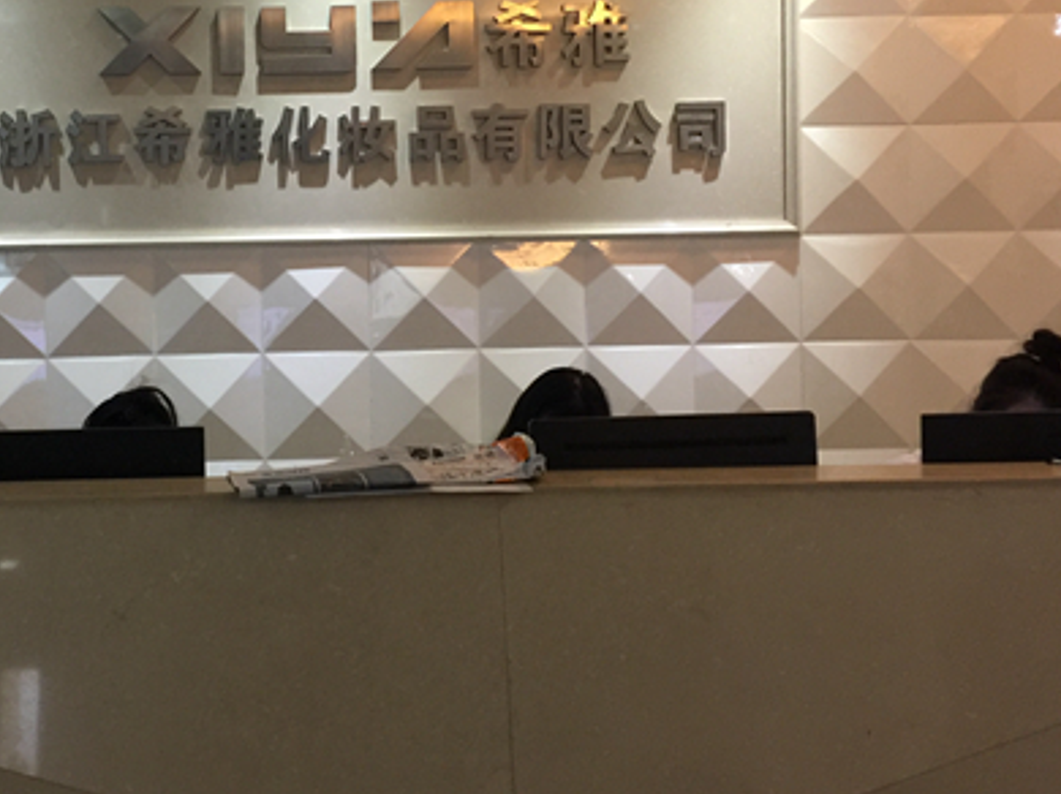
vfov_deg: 30.7
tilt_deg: +1.2
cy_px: 275
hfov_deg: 39.5
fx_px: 1440
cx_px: 286
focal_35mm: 47
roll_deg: -1.2
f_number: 2.2
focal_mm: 4.15
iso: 125
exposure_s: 1/17
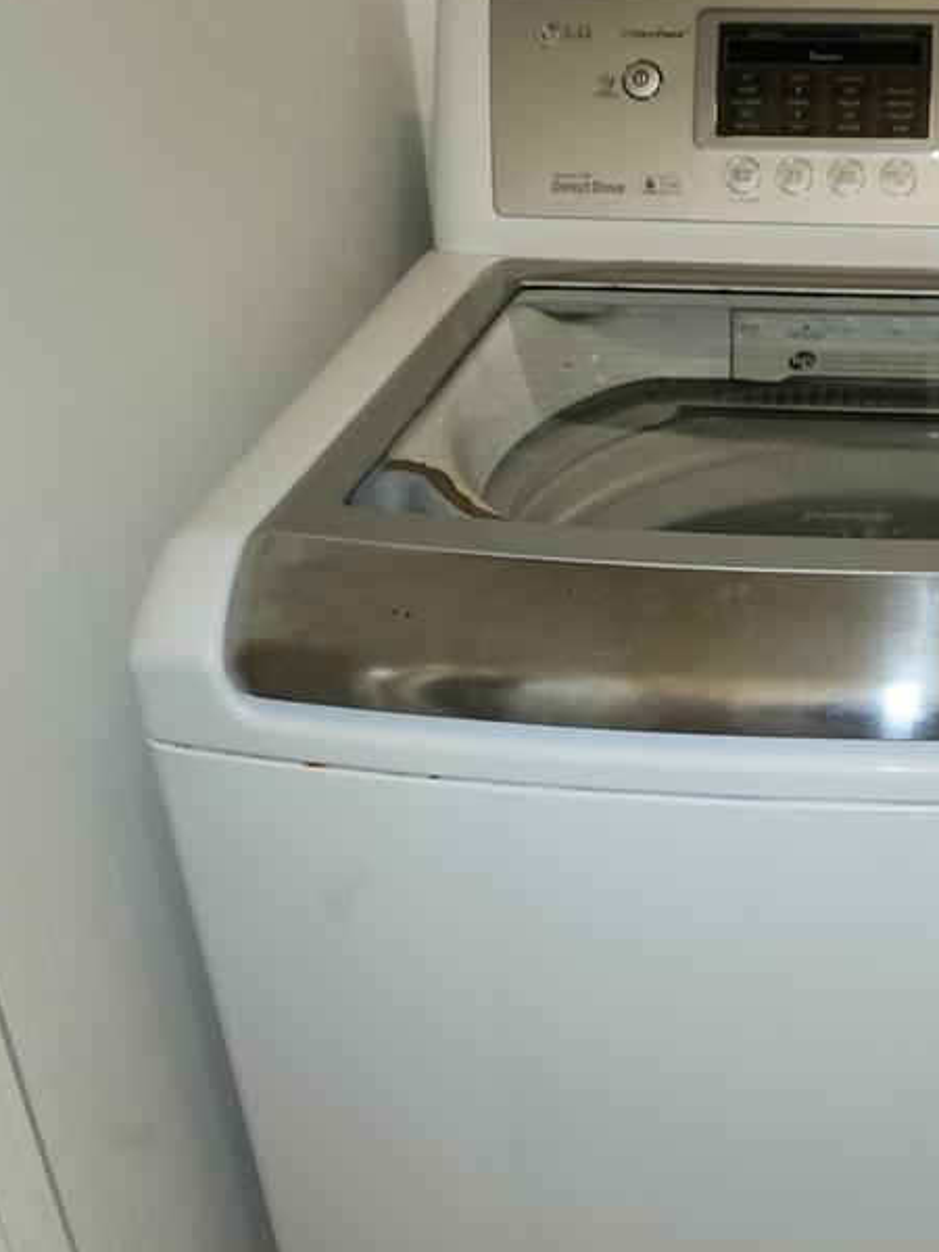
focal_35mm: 46
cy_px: 622
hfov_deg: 29.8
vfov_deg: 41.2
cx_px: 897
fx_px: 1664
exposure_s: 1/60
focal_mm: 6.4
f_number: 1.8
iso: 80
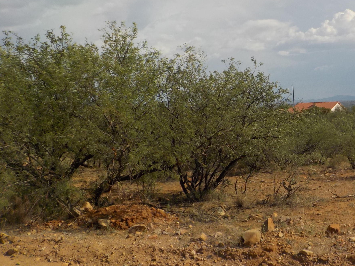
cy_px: 119
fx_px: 523
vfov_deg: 28.5
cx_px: 293
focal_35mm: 51
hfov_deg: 36.0
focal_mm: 4.1
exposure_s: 1/500
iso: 125
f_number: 6.6
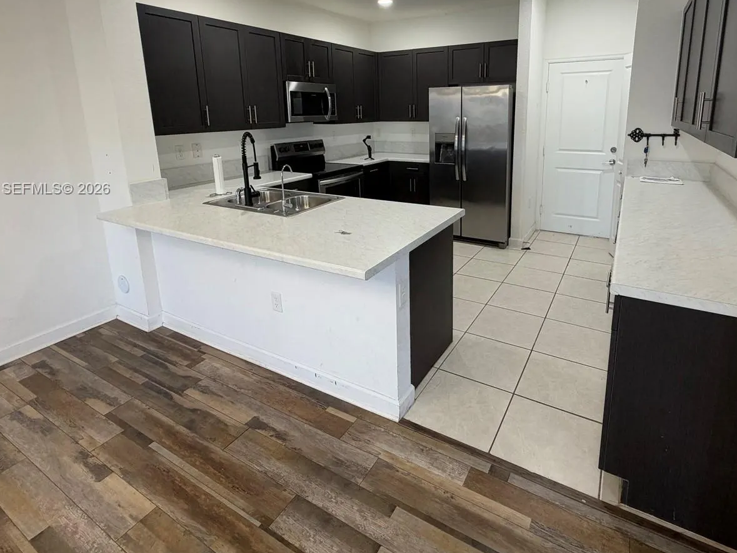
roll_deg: +1.6
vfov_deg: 67.0
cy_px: 190
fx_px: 404
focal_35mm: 19
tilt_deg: -10.9
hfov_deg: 84.3
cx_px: 415
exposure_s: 1/60
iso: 160
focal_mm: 2.22
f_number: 2.2
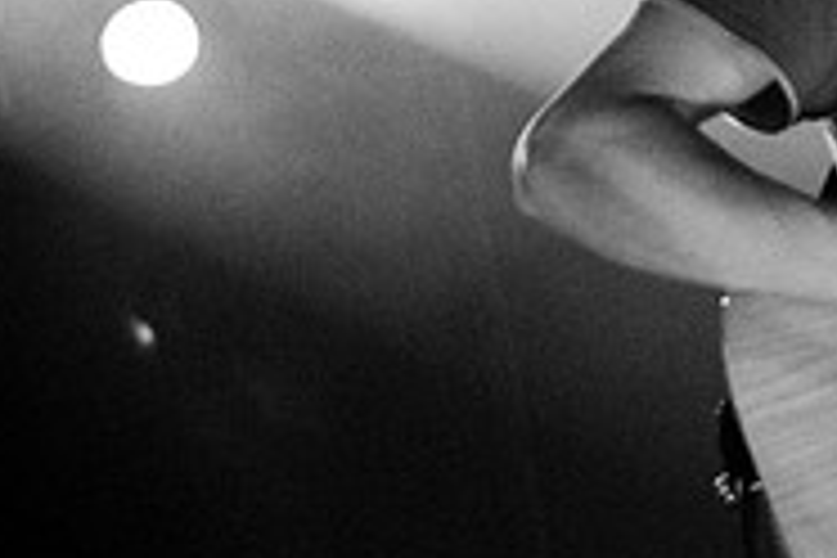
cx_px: 878
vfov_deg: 9.7
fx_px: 3255
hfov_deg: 14.4
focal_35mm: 140
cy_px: -65
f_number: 1.6
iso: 800
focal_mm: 30
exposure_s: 1/125
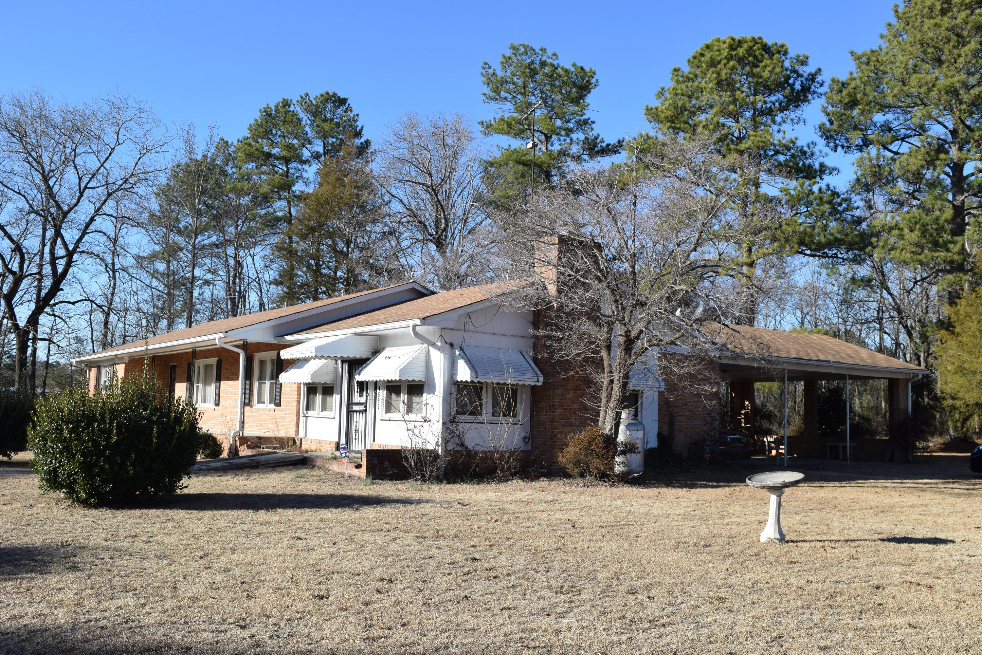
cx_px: 491
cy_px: 328
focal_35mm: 33
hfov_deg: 57.2
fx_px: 900
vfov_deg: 40.0
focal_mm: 22
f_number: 9
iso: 200
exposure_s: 1/320
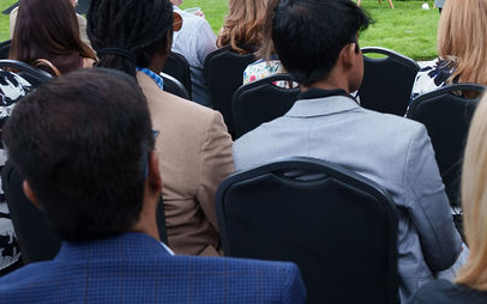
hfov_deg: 27.4
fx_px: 956
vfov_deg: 17.9
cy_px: 55
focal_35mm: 72
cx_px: 452
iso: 500
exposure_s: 1/125
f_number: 5.6
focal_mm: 28
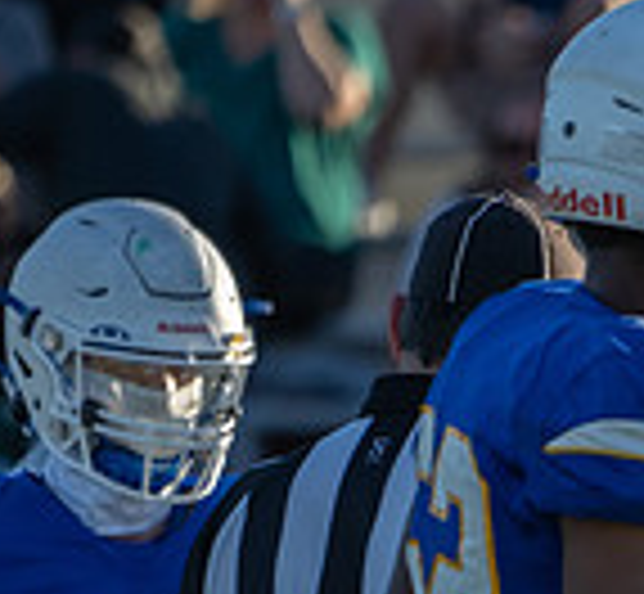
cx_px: 1385
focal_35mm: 1838
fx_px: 37228
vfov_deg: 0.9
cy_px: 893
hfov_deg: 1.0
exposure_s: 1/1250
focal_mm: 400
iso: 500
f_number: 5.6
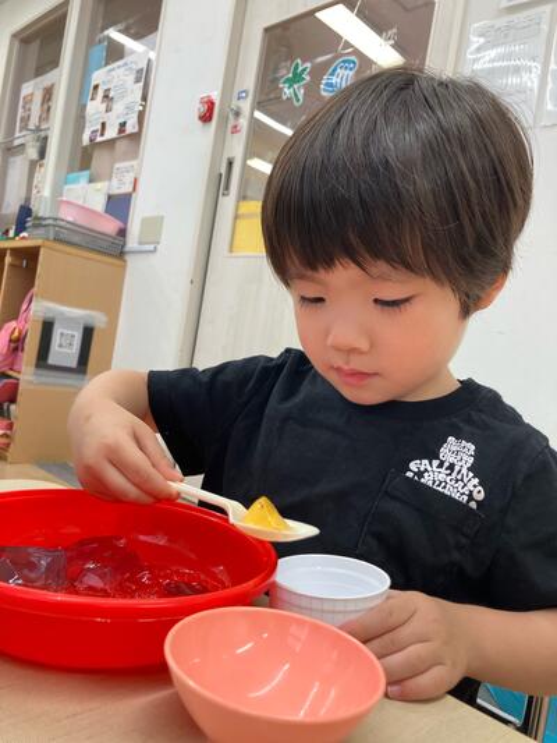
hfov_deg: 49.8
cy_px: 372
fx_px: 600
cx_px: 278
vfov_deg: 63.4
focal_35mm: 28
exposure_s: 1/100
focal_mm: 3.99
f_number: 1.8
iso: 80
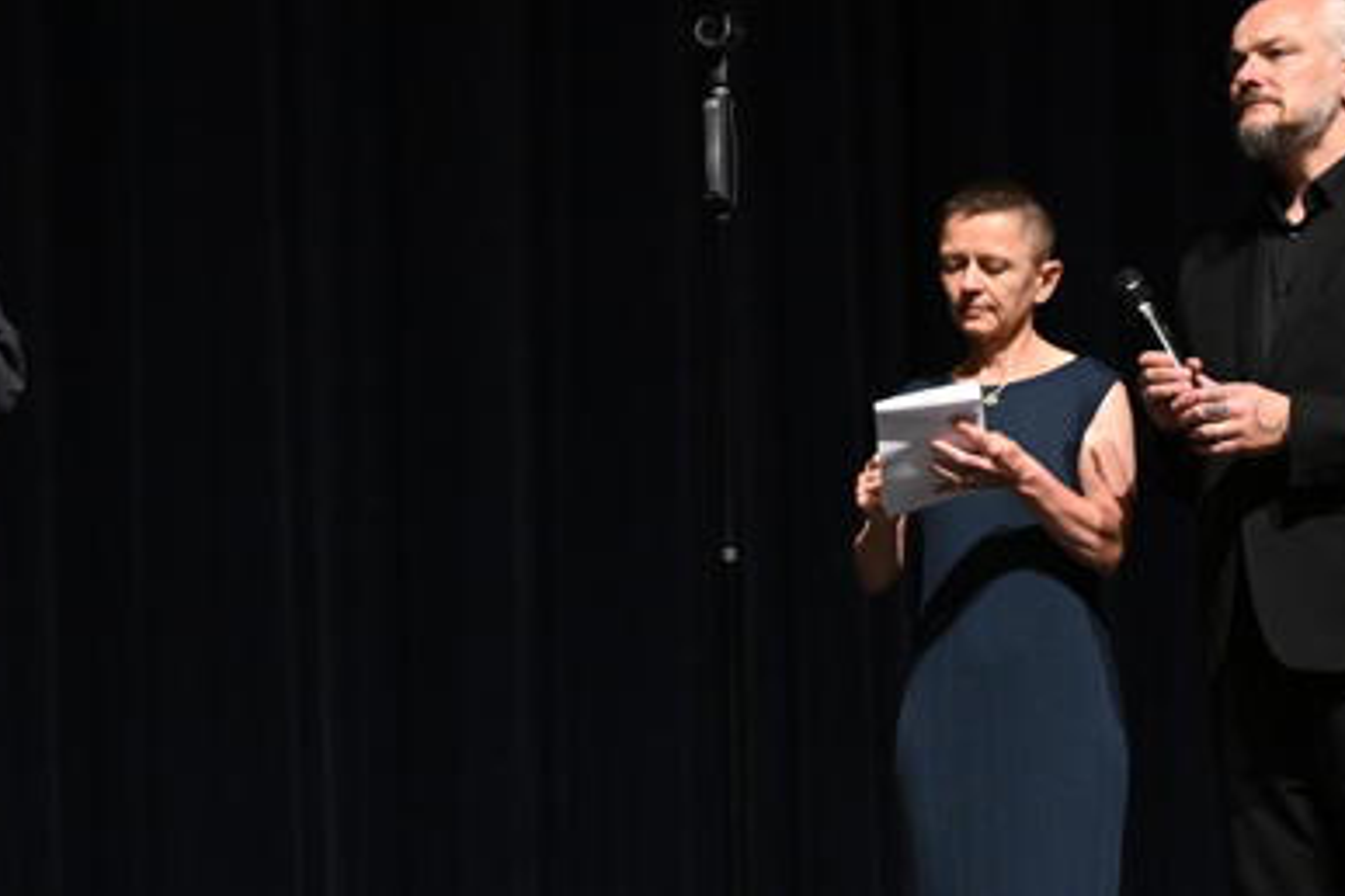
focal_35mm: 98
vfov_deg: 13.9
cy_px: 656
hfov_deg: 20.8
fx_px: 3661
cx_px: 483
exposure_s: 1/320
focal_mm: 37
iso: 3200
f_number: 2.8
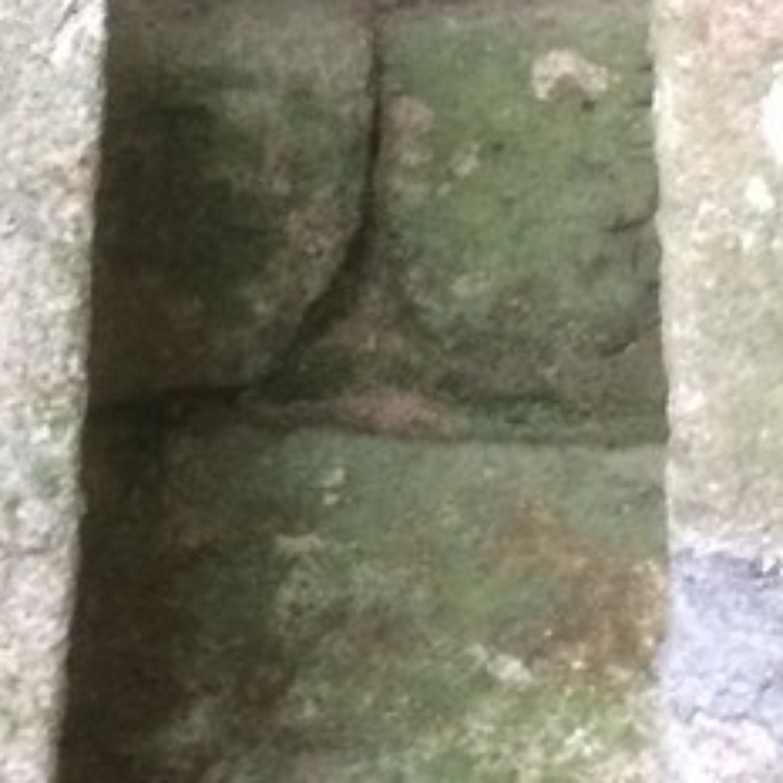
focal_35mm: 132
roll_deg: +0.6
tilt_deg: -7.4
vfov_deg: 12.4
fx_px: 3378
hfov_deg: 13.0
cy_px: -511
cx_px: 867
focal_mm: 4.15
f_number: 2.2
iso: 320
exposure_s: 1/15
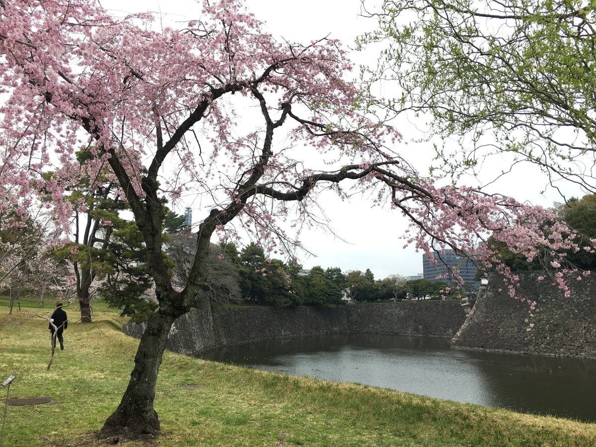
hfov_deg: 61.7
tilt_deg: +10.8
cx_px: 298
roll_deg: -0.9
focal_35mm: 29
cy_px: 224
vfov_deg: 48.2
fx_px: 499
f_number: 2.2
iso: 25
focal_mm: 4.15
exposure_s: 1/297
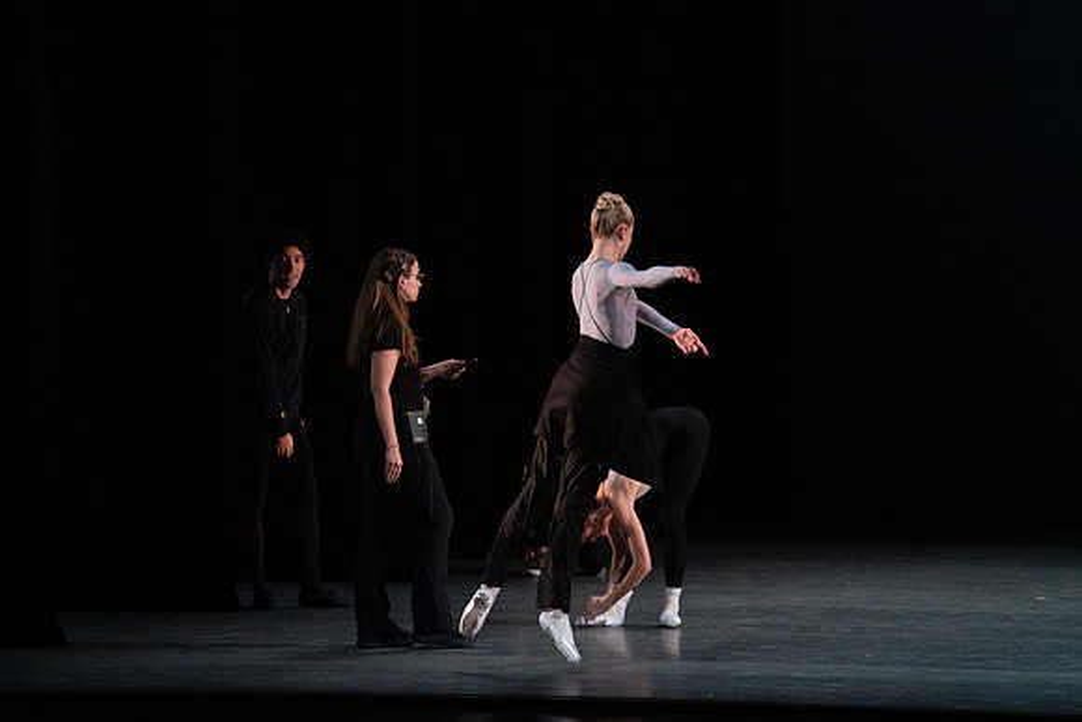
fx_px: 6012
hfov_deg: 10.3
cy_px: 361
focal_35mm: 200
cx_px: 541
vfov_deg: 6.9
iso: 12800
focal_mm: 200
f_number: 8
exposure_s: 1/500
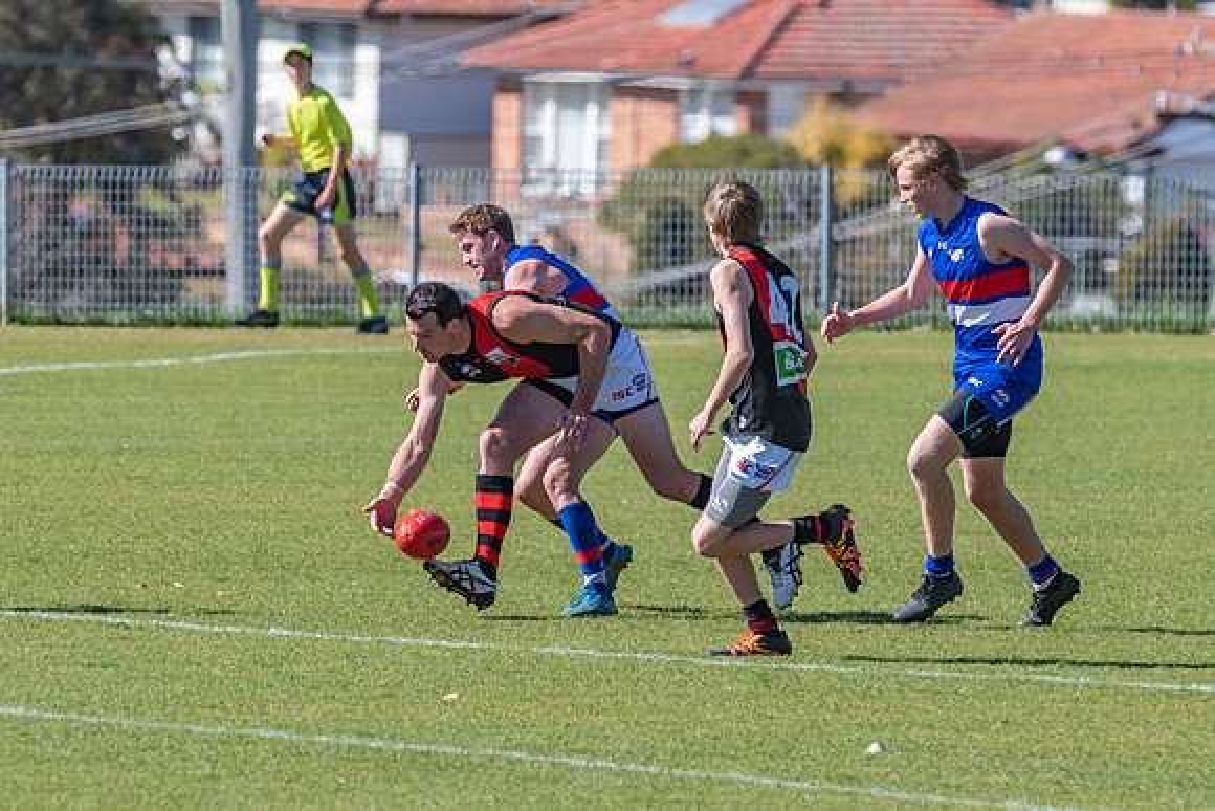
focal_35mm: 740
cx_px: 540
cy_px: 447
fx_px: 24979
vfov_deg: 1.9
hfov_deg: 2.8
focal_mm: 380
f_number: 8
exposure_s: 1/2000
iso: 800
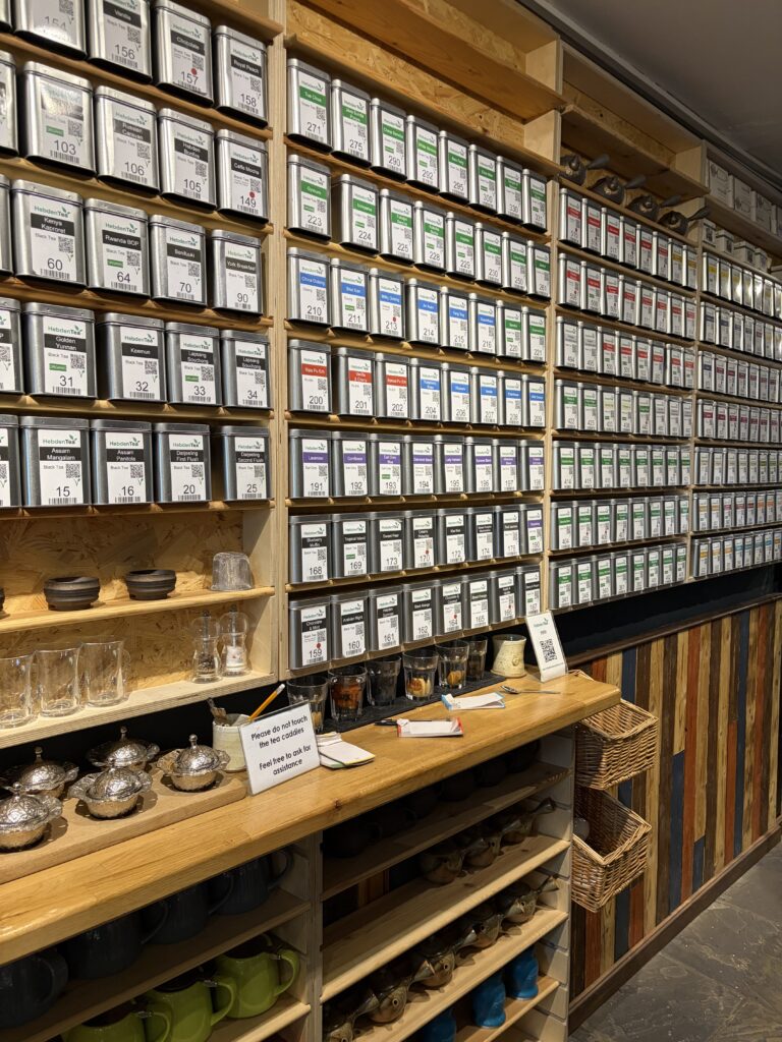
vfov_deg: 67.3
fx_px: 783
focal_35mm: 26
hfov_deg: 53.1
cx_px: 391
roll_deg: -1.0
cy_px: 521
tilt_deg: -4.2
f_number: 1.6
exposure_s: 1/50
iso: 160
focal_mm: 5.96
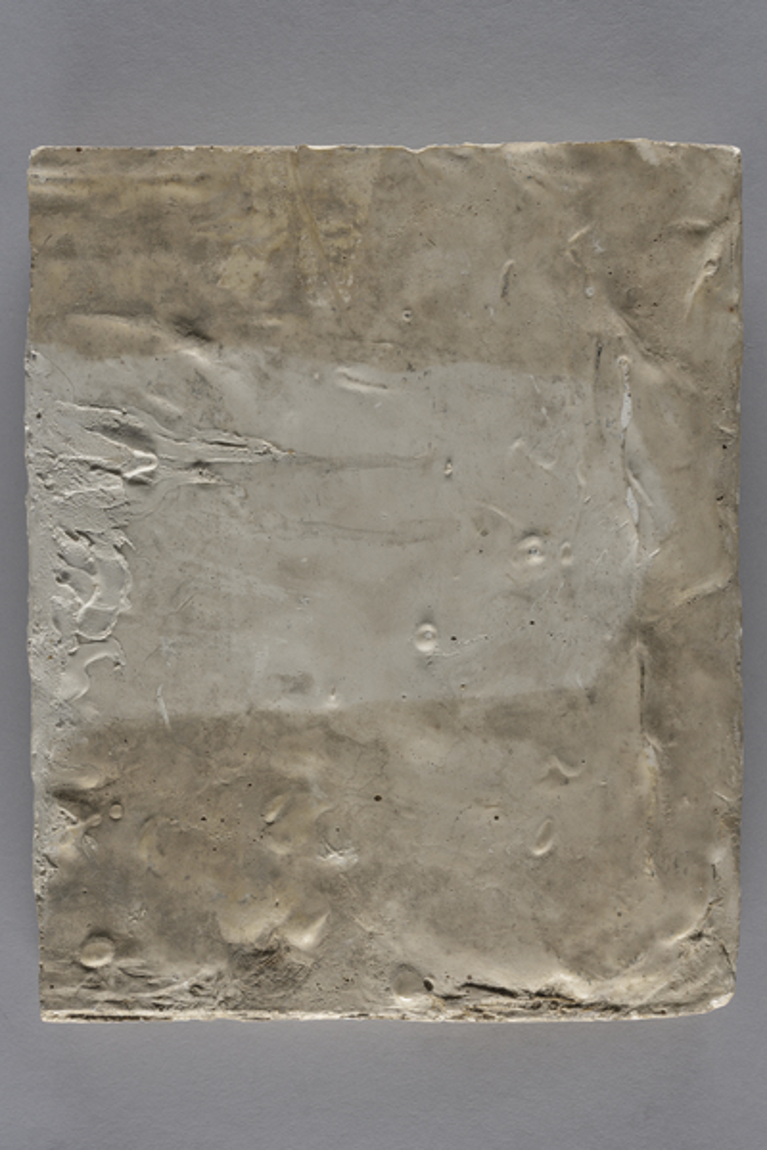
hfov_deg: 22.6
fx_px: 1917
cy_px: 575
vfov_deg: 33.4
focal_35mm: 60
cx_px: 384
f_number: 11
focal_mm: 60
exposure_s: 1/125
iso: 64
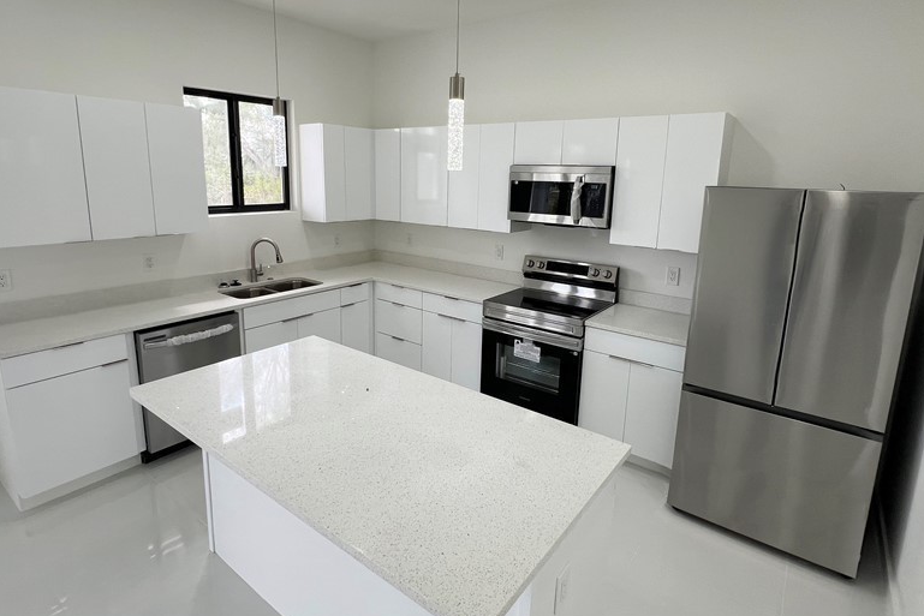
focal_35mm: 18
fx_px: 462
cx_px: 458
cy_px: 268
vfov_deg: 67.1
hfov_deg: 90.0
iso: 40
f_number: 1.8
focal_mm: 1.57
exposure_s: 1/99
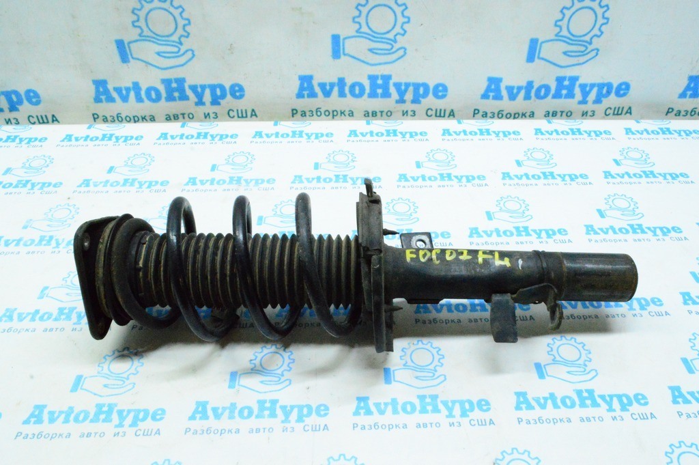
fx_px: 582
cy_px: 232
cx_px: 350
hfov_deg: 62.0
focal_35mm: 30
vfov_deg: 43.5
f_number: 22
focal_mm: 20
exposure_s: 1/50
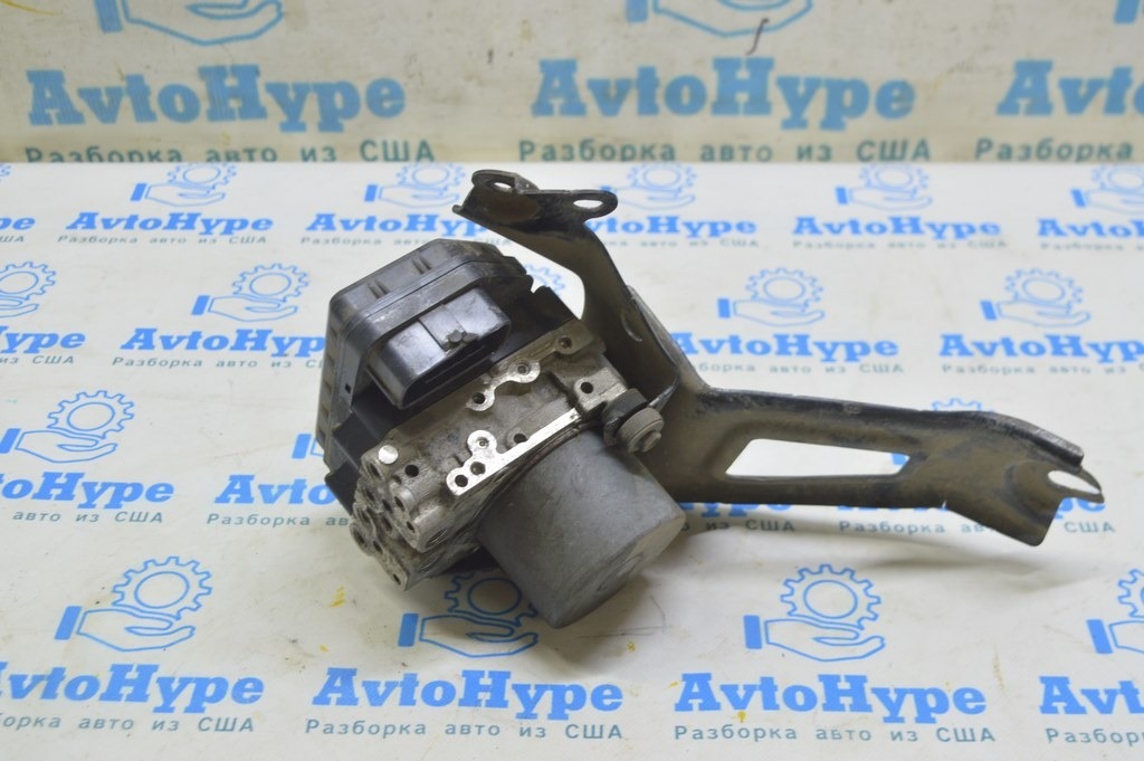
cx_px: 572
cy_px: 380
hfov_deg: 42.4
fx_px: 1476
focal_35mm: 46
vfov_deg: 28.9
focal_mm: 31
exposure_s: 1/20
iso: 400
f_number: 5.6
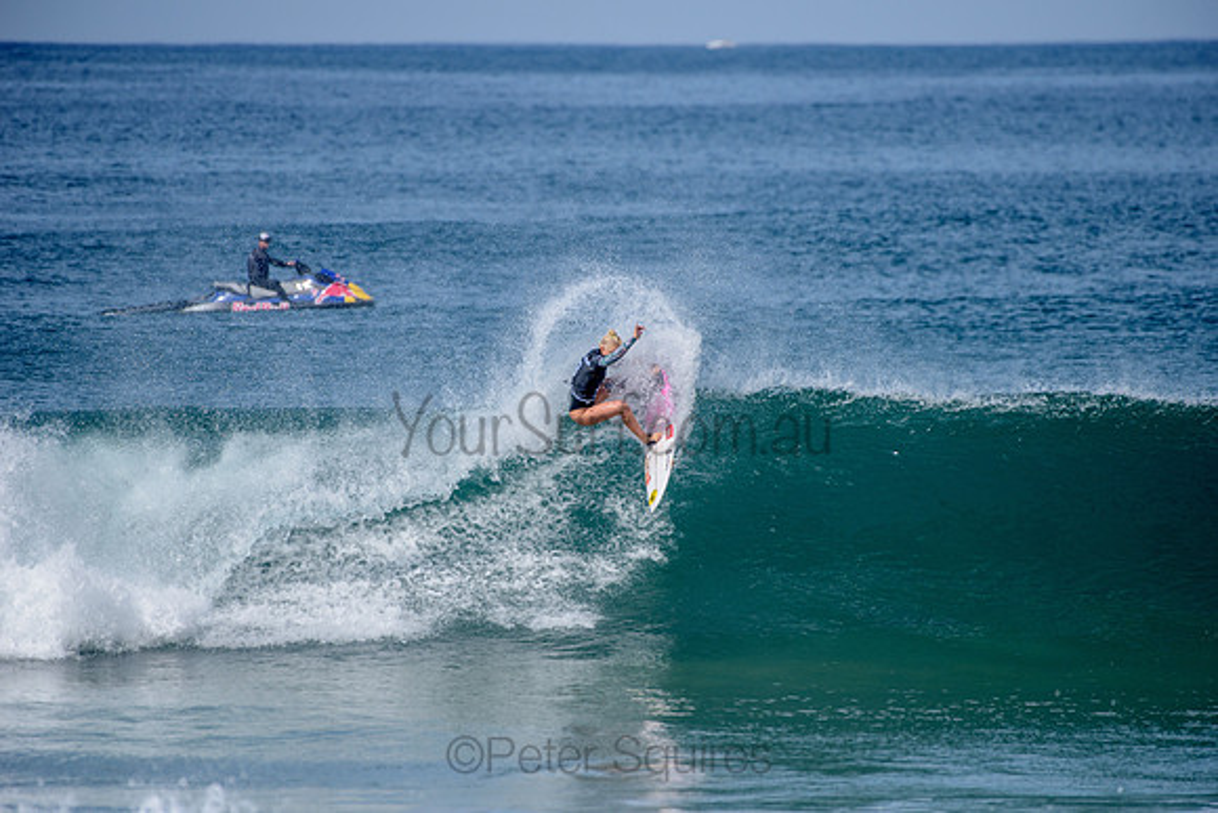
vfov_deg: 2.8
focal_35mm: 500
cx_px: 609
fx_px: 16920
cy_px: 406
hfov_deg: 4.1
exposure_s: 1/2500
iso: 250
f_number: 6.3
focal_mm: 500
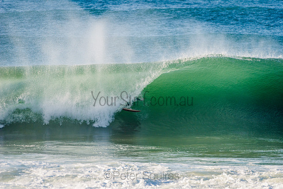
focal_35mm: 500
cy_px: 94
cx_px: 142
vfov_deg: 2.8
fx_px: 3931
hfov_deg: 4.1
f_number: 5.6
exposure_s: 1/1600
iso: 250
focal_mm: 500
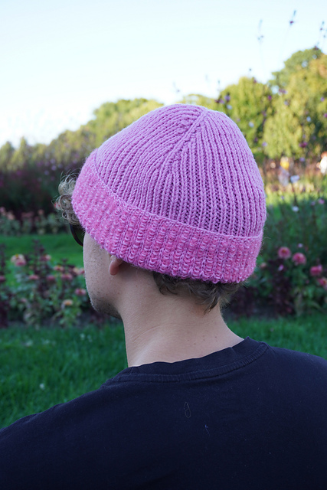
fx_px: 592
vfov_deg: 45.0
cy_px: 245
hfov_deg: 30.9
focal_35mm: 44
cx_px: 164
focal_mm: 29
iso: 100
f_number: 5.6
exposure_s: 1/80
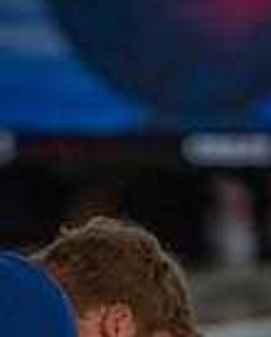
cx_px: 94
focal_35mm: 616
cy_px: 536
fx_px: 6162
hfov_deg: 2.5
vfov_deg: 3.1
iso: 4000
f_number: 2.8
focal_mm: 200
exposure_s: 1/1000
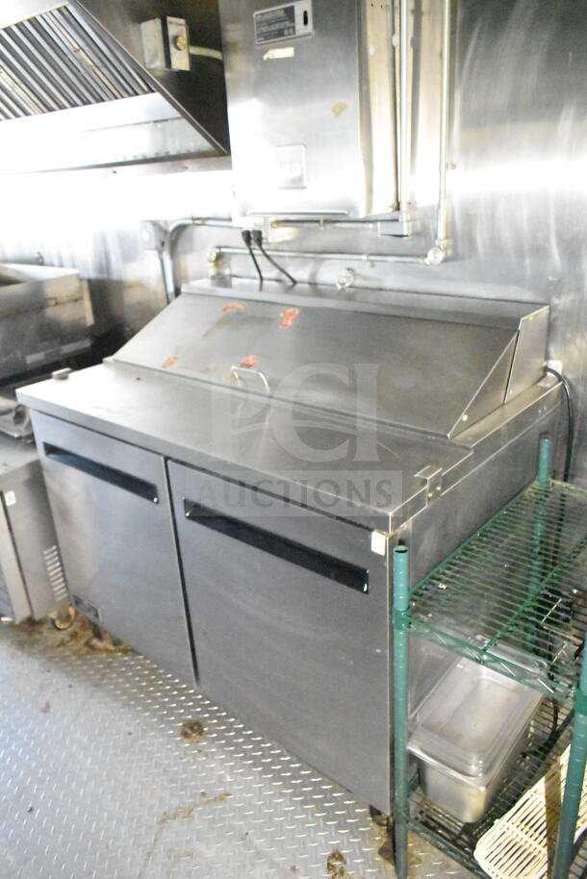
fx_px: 660
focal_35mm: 27
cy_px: 440
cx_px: 294
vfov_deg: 67.4
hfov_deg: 48.0
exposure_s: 1/10
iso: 25600
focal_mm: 18
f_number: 3.5
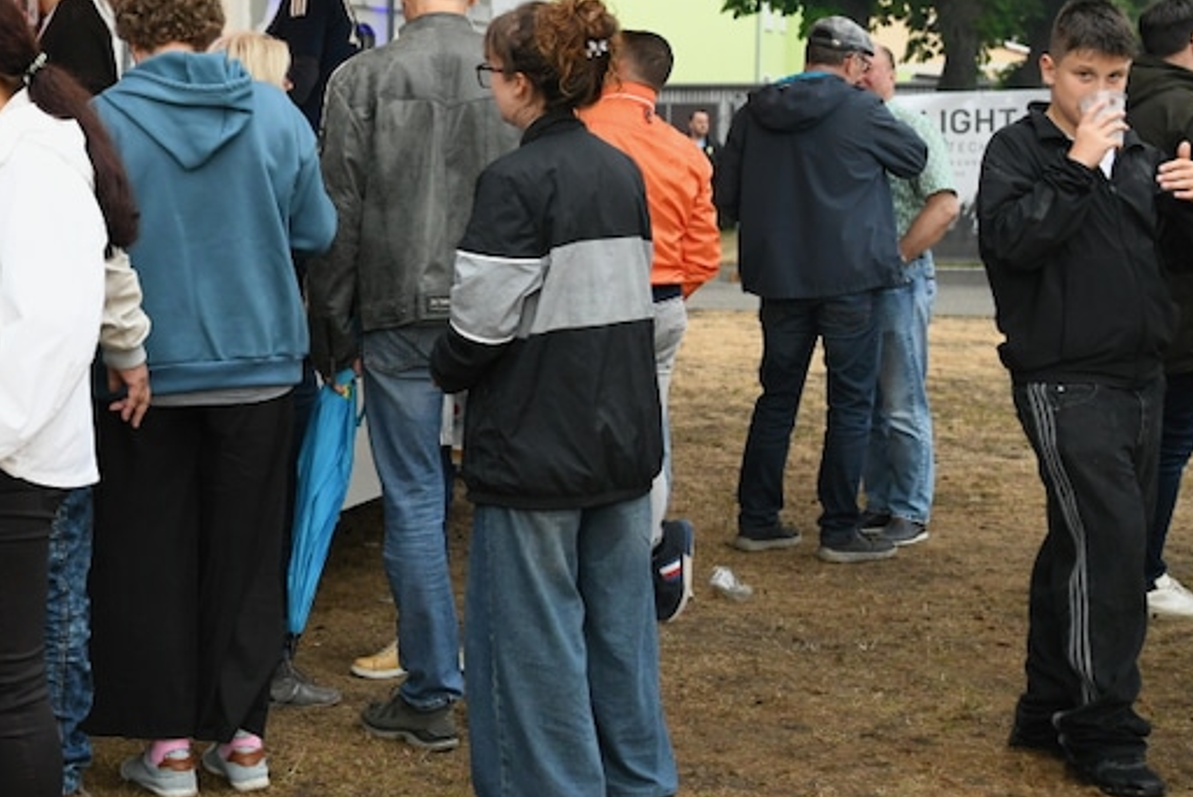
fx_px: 2652
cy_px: 247
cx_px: -170
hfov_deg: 23.5
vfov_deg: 17.0
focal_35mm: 80
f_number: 3.2
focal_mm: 32
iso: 2000
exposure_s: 1/500
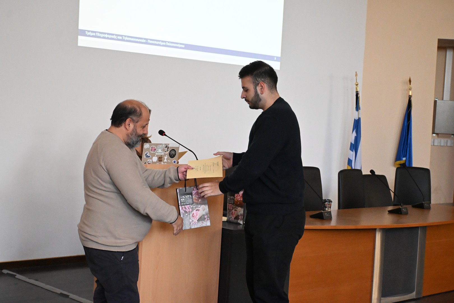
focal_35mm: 56
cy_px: 152
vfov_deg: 24.4
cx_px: 227
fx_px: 700
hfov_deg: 35.9
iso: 6400
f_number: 5.3
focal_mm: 37
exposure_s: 1/250
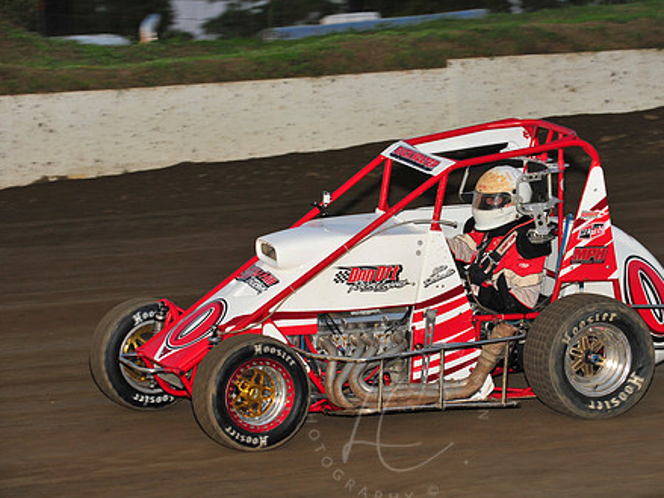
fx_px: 4142
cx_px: 396
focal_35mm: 216
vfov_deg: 6.9
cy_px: 272
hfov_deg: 9.2
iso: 800
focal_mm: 170
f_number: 7.1
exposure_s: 1/320
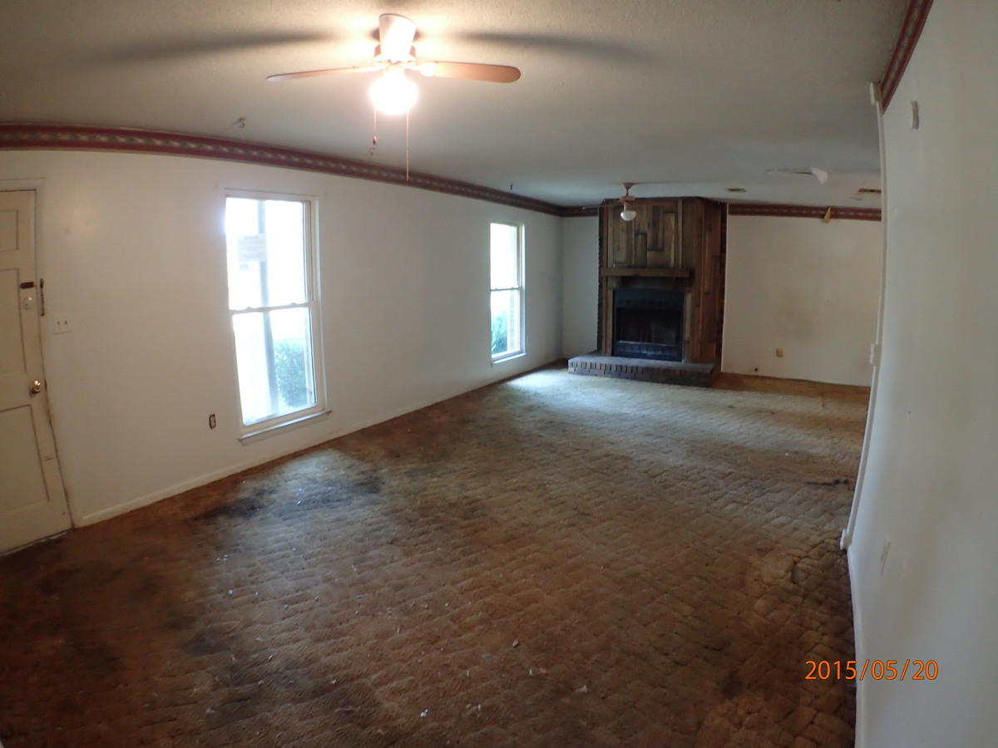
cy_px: 374
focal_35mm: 25
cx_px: 499
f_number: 2
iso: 400
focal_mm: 4.5
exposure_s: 1/30
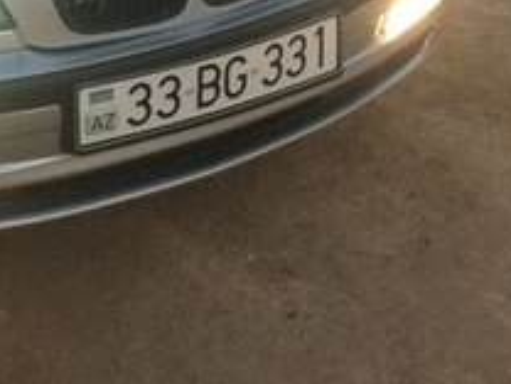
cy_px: -223
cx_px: -22
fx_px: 1358
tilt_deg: -9.3
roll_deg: +3.1
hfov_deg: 20.5
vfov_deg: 14.7
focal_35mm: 92
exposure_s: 1/33
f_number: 2.2
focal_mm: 4.15
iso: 80
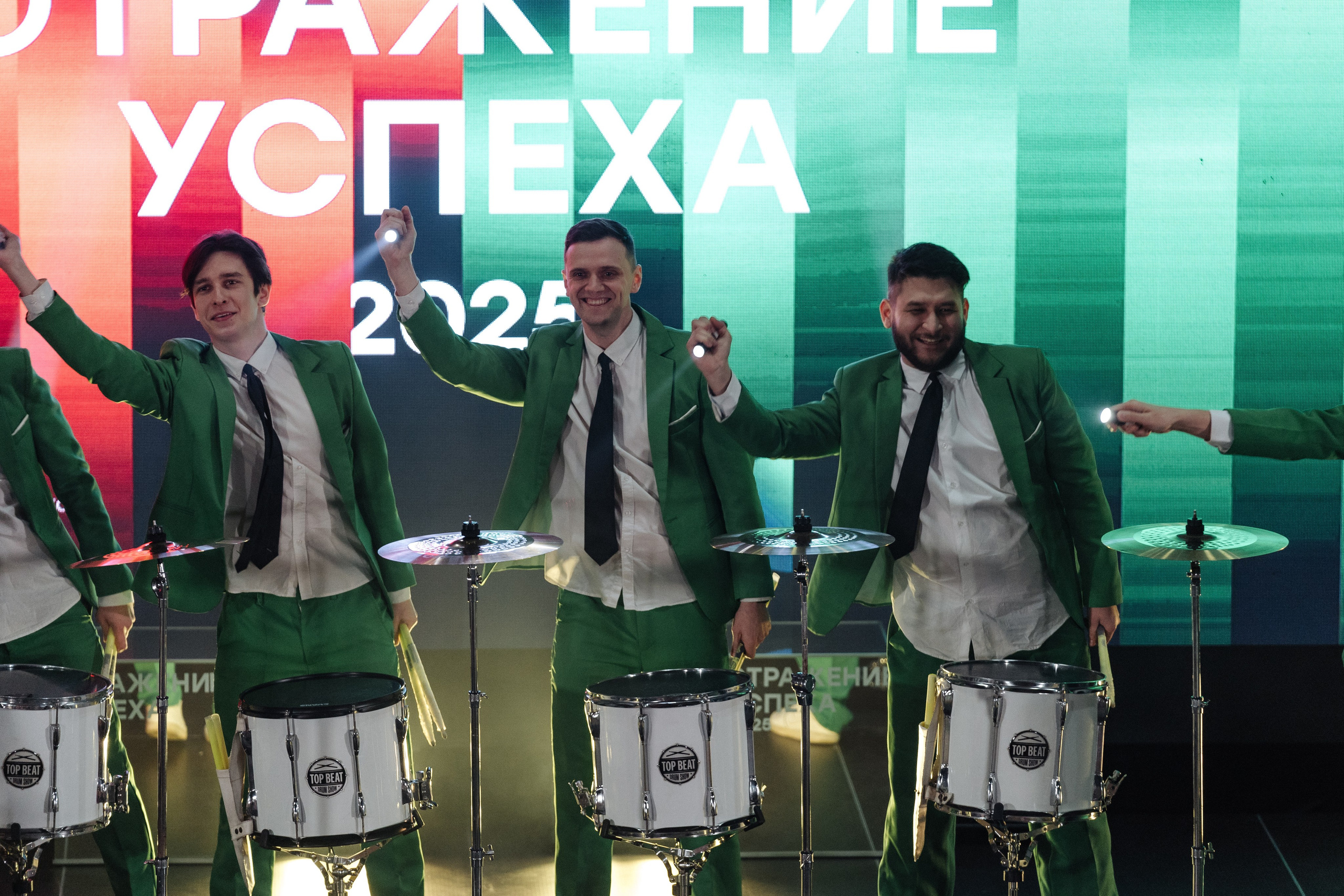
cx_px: 672
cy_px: 448
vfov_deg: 6.9
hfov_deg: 10.3
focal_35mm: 200
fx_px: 7467
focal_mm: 200
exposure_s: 1/160
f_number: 3.5
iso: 2500
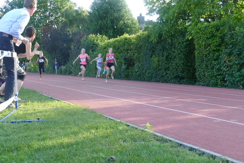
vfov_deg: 26.5
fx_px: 346
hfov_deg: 38.9
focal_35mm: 51
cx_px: 122
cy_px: 82
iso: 640
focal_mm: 18.44
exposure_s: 1/800
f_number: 3.3
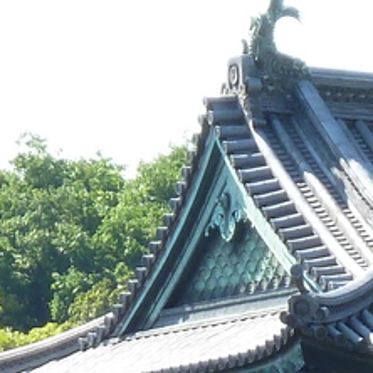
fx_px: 8607
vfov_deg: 2.5
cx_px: 173
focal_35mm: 706
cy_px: 857
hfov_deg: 2.5
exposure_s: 1/160
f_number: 4.4
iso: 80
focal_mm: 18.2
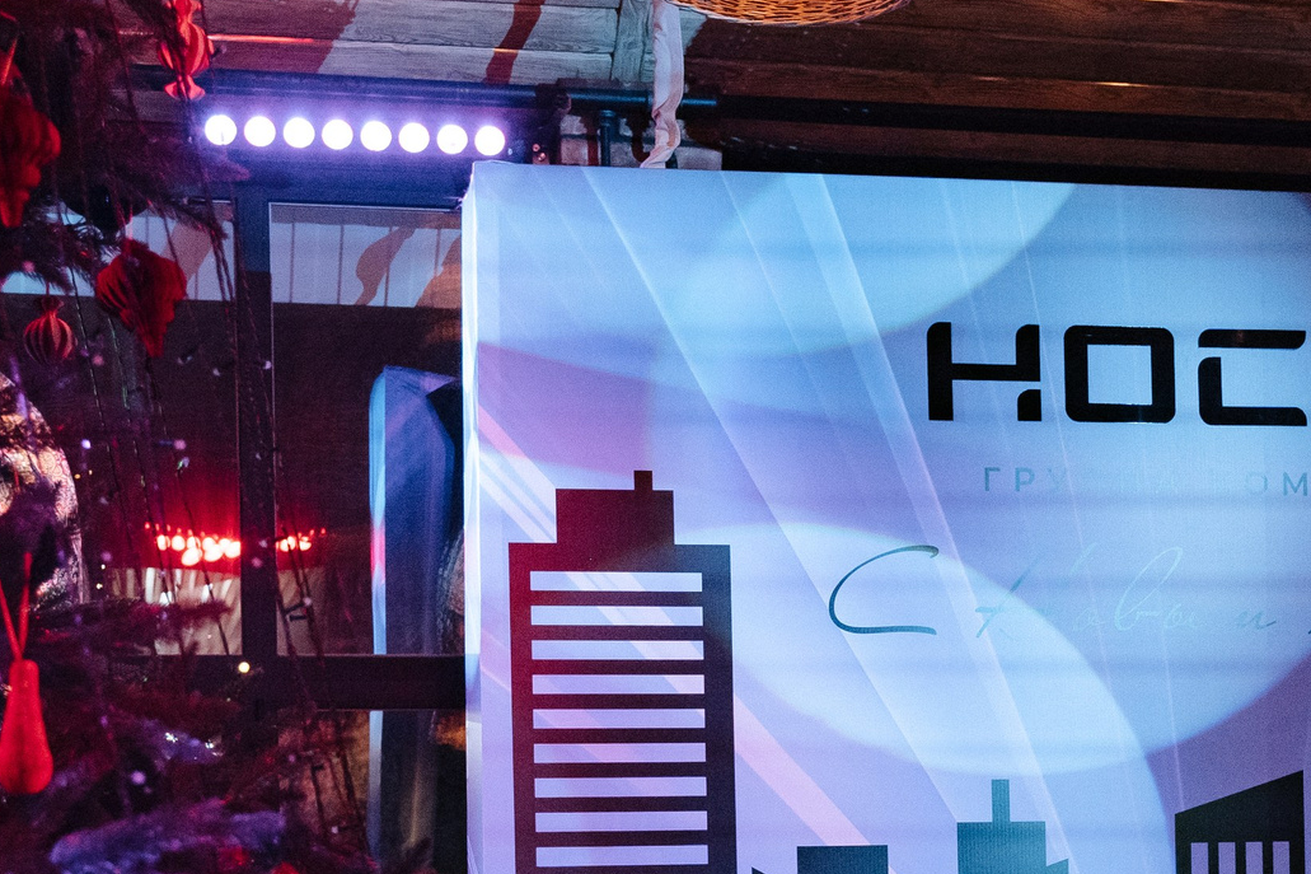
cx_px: 815
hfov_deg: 26.2
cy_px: 937
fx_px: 2803
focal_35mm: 77
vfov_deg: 17.2
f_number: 3.2
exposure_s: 1/250
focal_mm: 31
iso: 1000
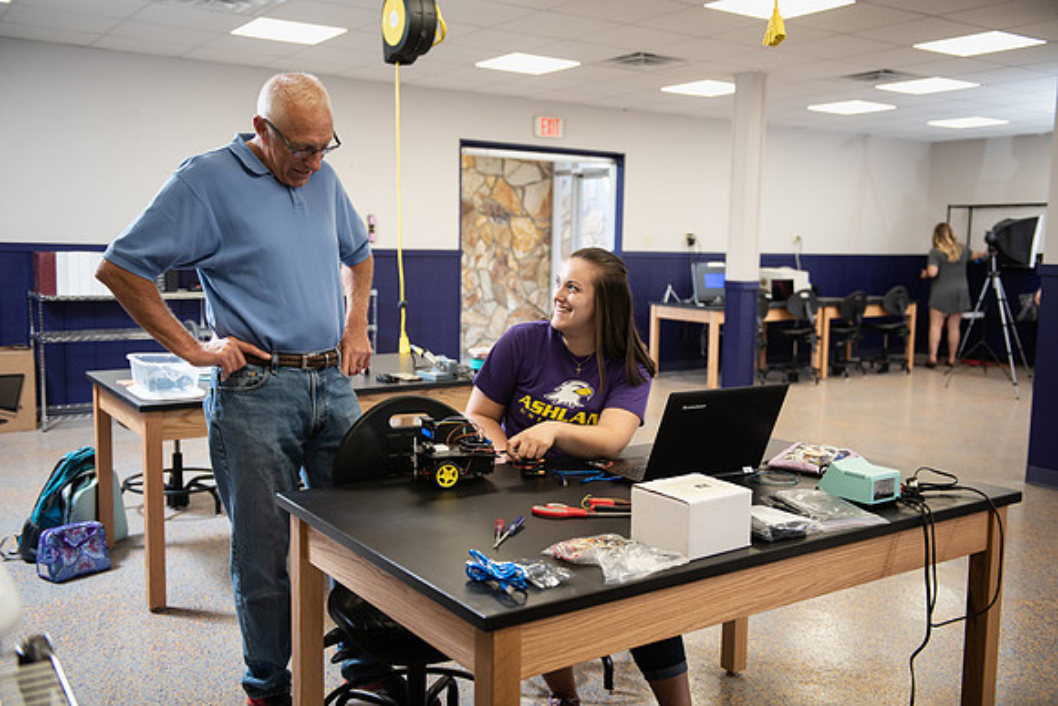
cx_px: 529
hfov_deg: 54.4
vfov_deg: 37.9
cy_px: 353
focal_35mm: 35
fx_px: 1029
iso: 800
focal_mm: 35
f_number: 3.2
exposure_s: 1/200
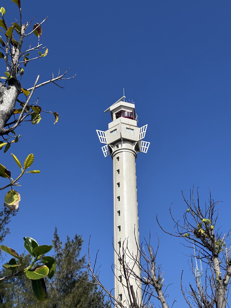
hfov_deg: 28.0
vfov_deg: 36.8
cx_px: 116
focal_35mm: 52
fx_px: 463
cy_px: 154
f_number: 1.6
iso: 32
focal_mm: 5.96
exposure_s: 1/3534
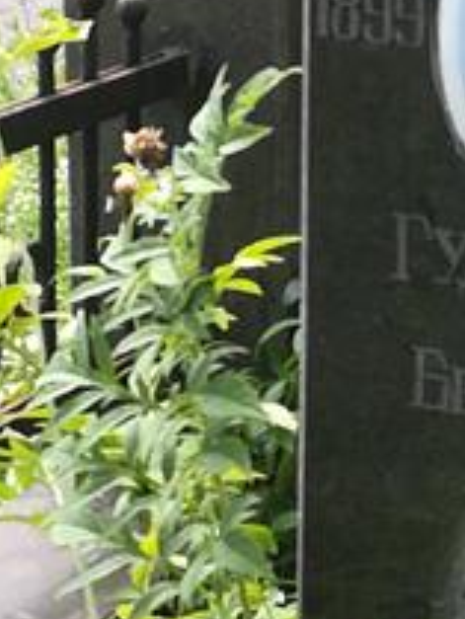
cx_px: 660
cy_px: 275
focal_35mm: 184
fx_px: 3292
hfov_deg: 7.9
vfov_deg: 10.7
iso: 50
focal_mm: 3.83
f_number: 2.2
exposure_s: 1/120
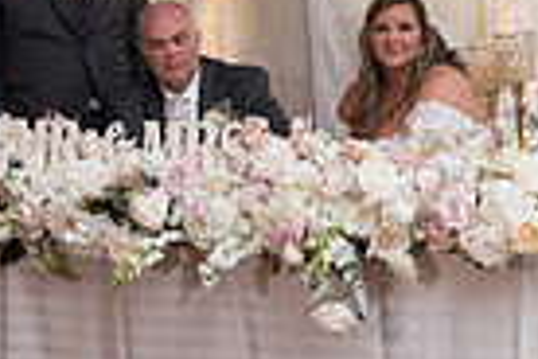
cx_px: 464
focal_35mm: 101
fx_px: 1509
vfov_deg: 13.4
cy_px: 10
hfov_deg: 19.9
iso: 1600
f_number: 5
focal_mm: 24
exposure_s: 1/125
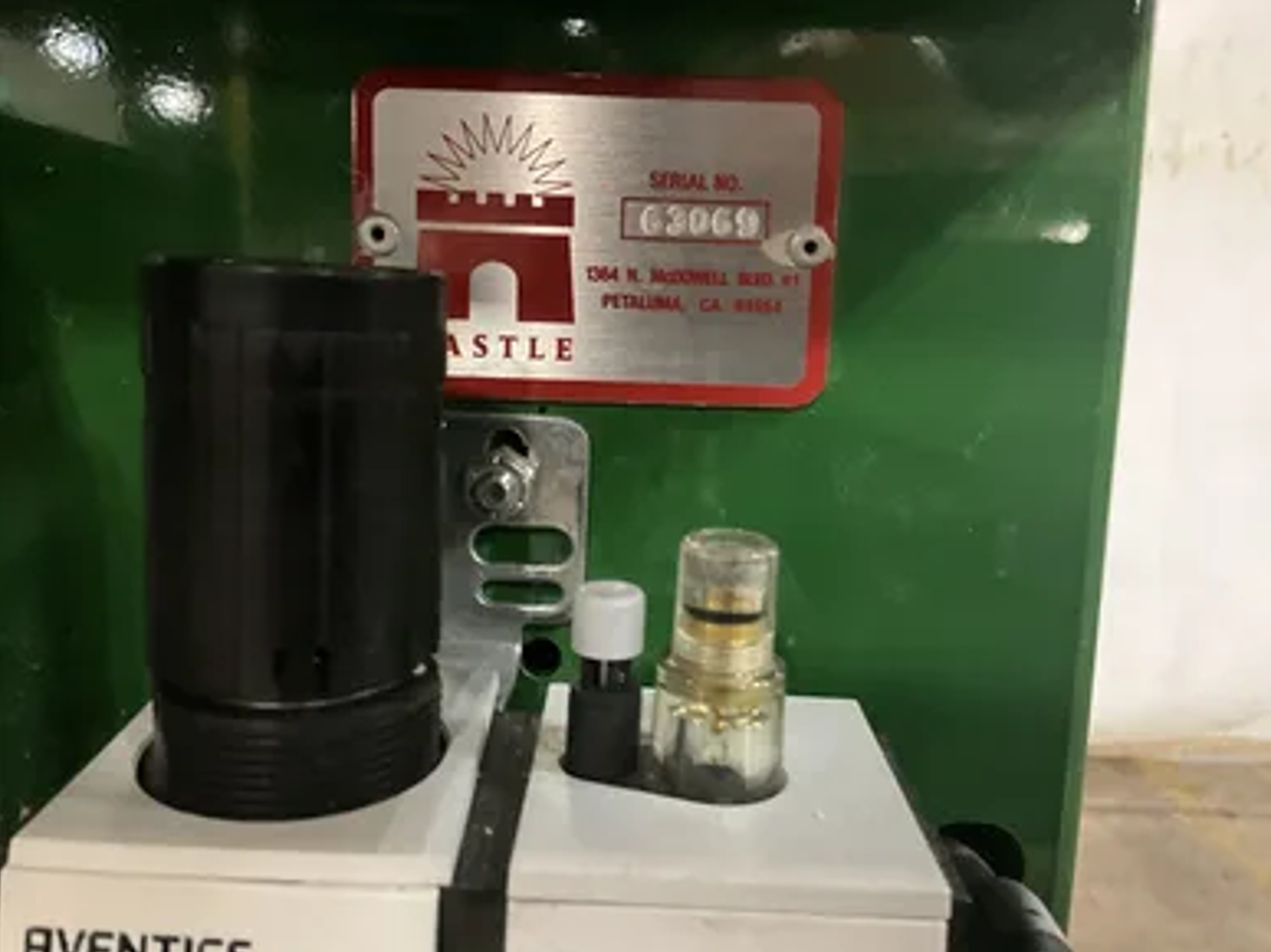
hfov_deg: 60.0
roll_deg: -2.6
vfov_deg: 46.8
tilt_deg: -10.5
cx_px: 654
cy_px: 463
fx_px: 1101
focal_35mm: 30
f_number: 1.8
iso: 640
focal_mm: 3
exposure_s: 1/27
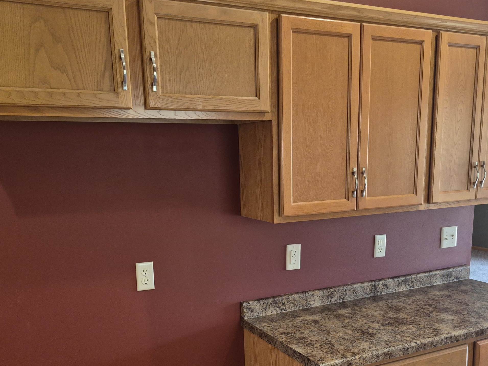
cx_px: 270
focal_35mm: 37
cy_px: 272
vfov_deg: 37.8
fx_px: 522
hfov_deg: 50.1
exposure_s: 1/120
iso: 500
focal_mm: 5.4
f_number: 1.8
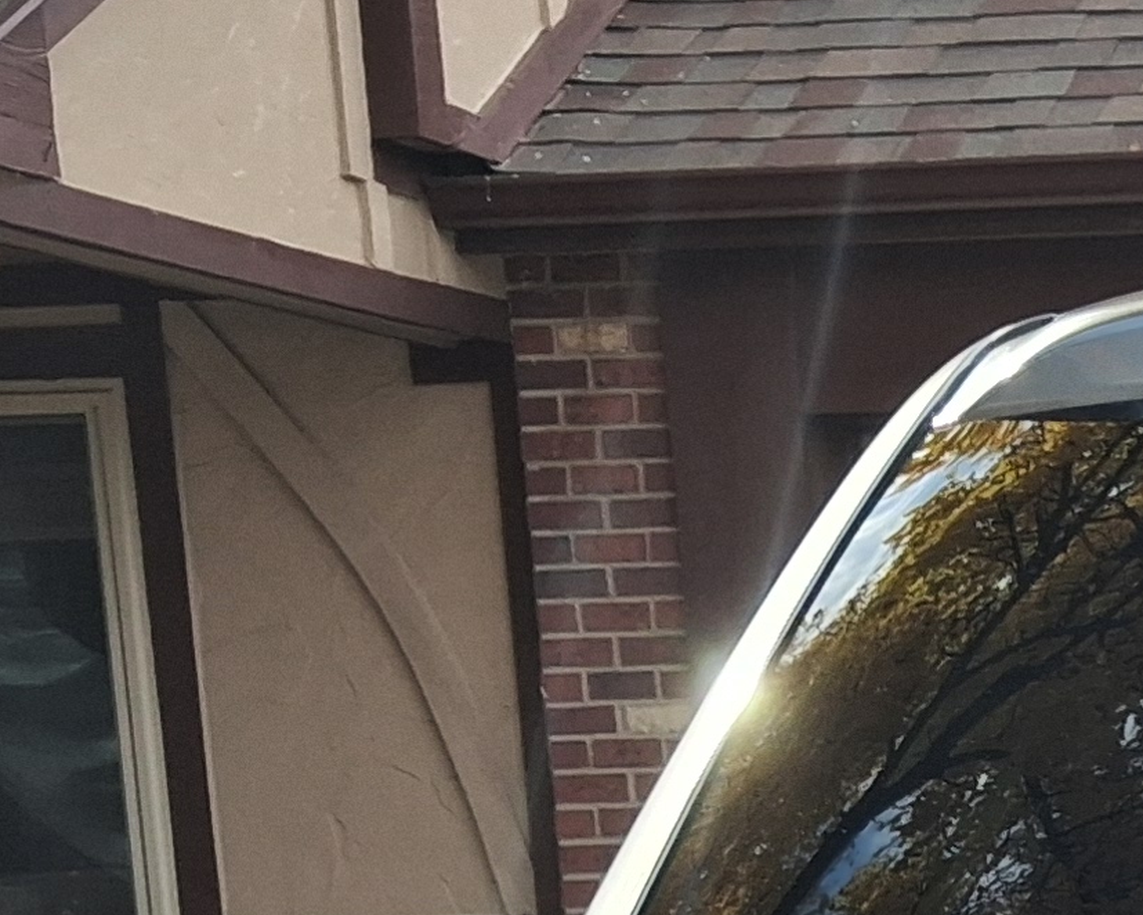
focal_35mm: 130
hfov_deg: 13.4
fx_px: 4399
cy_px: 1798
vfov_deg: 10.9
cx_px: 1993
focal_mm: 4
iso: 25
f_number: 1.8
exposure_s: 1/120
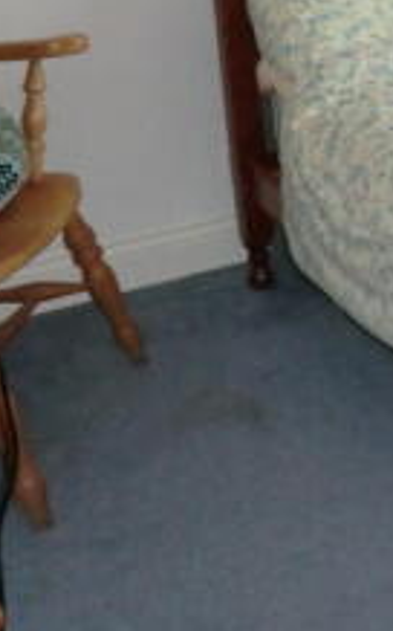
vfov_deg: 28.8
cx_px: 657
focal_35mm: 68
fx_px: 1167
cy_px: 45
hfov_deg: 16.6
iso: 400
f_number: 3.2
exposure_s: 1/60
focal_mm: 4.3
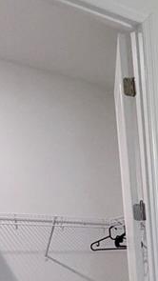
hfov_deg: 15.8
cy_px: 342
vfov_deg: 29.0
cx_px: 306
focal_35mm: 62
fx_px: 462
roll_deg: +1.4
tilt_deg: -8.6
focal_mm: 2.22
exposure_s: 1/60
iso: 250
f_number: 2.2
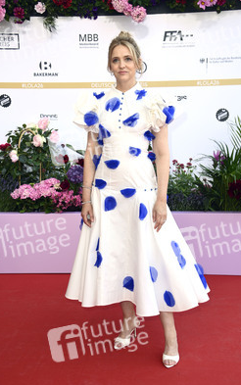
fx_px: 609
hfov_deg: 22.4
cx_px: 126
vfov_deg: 35.1
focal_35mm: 58
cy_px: 192
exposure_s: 1/250
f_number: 6.3
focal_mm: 56
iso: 500
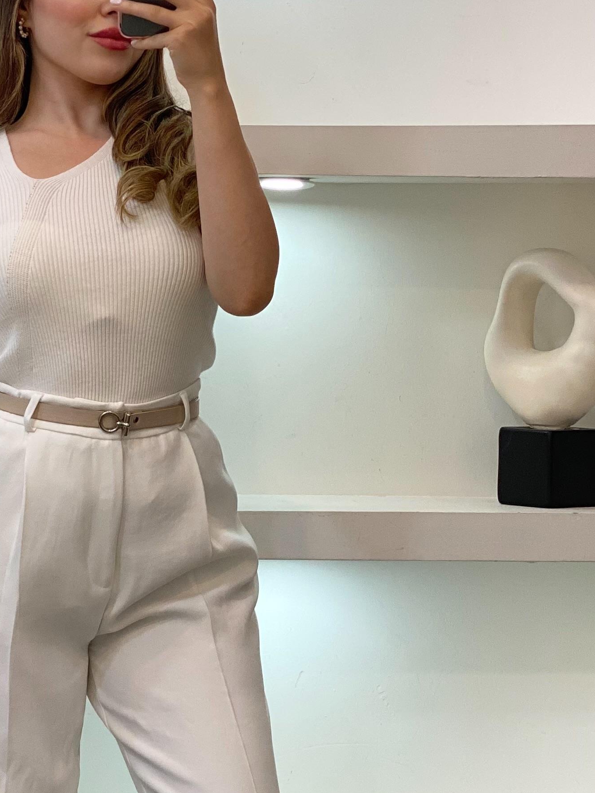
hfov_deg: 12.5
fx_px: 2704
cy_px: 527
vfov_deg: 16.7
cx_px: 55
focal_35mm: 118
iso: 64
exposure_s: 1/100
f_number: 2
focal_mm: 6
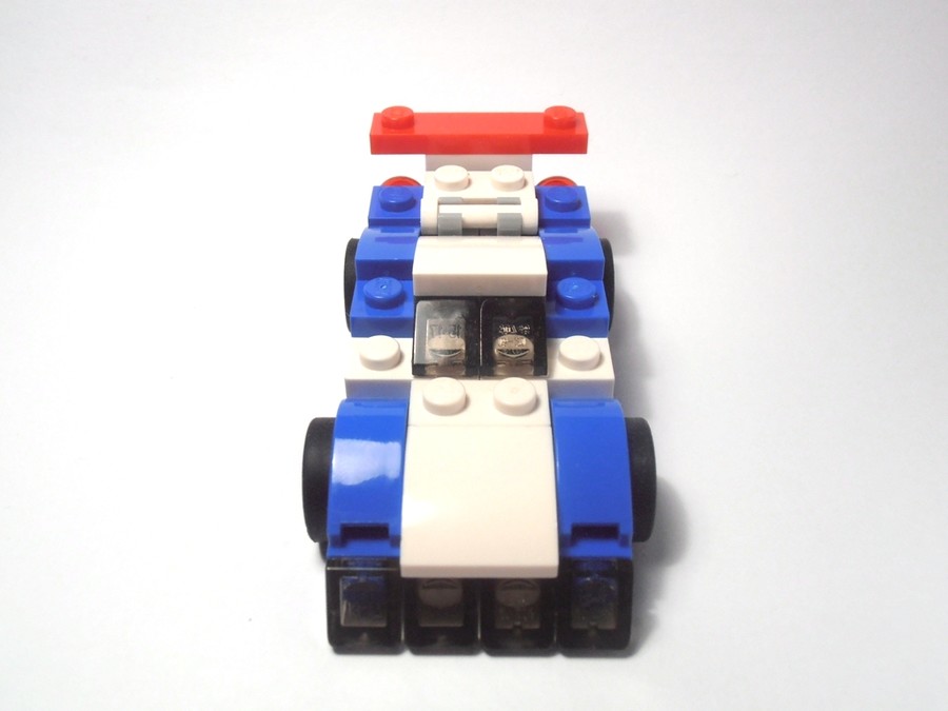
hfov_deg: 50.1
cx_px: 474
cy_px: 356
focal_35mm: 37
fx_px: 1013
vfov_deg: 38.7
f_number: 3.9
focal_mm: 6.61
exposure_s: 1/80
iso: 80
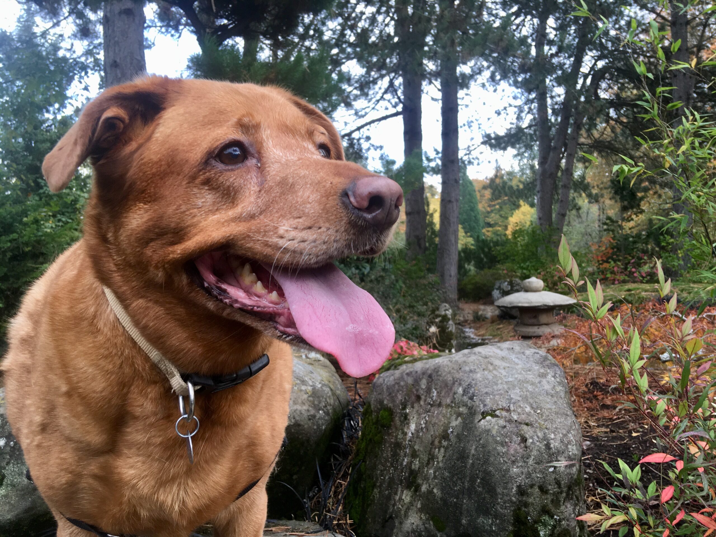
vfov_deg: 48.2
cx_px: 358
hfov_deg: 61.7
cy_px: 268
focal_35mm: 29
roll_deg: +4.0
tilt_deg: +1.1
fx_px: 600
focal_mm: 4.15
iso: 32
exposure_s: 1/120
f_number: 2.2
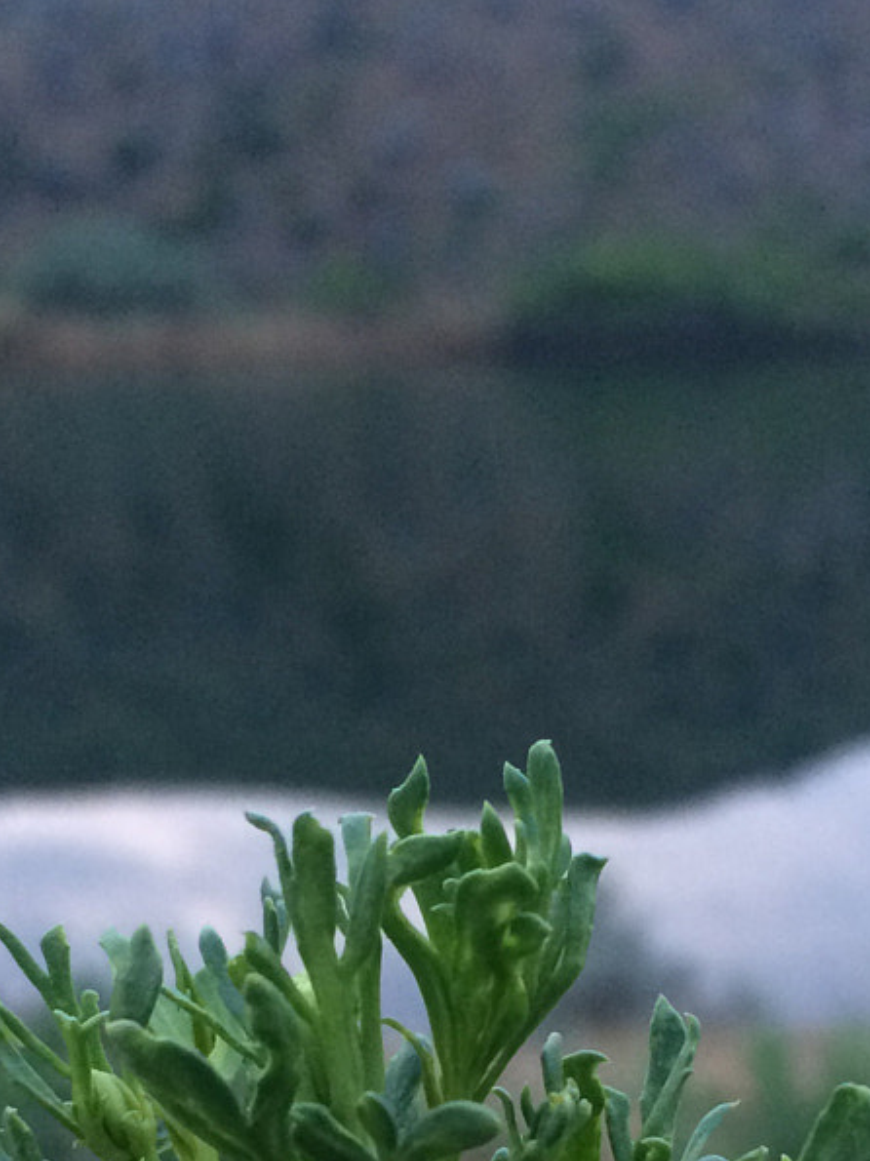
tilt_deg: -19.6
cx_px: 523
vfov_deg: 24.1
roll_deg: +0.4
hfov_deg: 18.9
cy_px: 1120
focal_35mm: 78
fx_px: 2615
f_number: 2.2
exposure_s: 1/33
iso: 160
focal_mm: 4.15
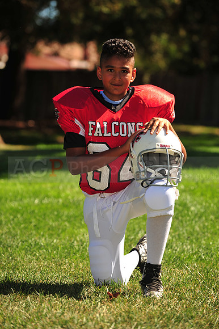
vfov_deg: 11.8
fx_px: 1599
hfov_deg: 7.8
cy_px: 164
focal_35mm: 175
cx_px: 110
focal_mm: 175
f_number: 4.5
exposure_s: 1/640
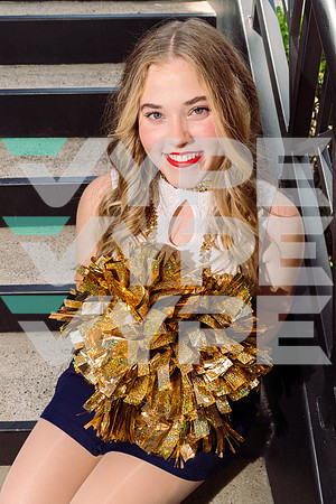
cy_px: 252
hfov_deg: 37.9
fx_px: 490
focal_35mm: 35
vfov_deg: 54.4
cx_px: 168
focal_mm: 35
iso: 160
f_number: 7.1
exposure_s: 1/250
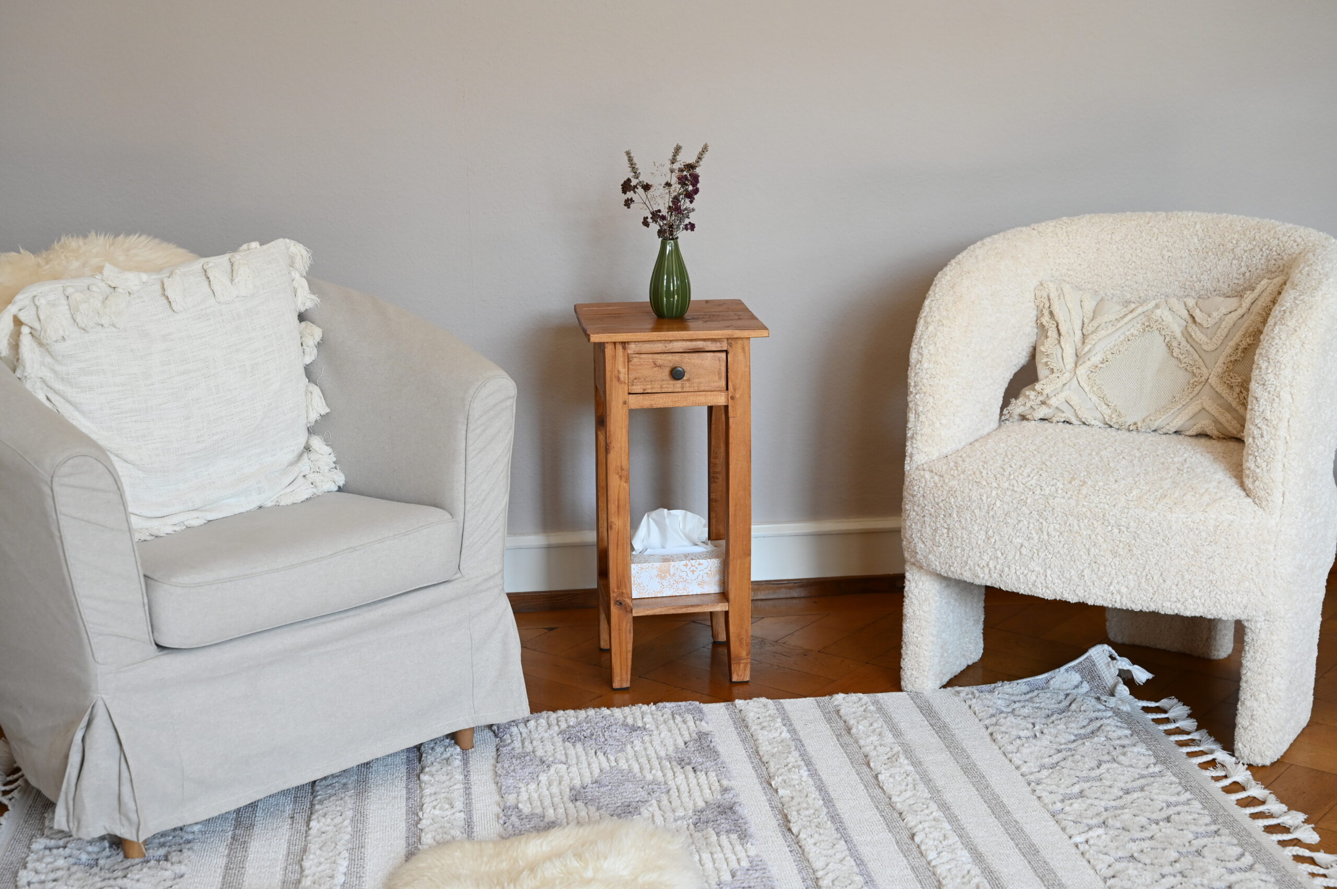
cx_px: 668
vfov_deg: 27.5
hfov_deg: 40.4
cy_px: 444
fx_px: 1818
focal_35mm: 49
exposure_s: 1/200
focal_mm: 49
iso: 800
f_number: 5
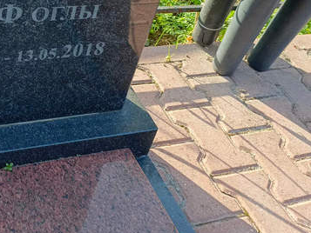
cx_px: 61
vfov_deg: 25.9
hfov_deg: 33.3
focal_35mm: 56
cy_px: 66
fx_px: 503
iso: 112
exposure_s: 1/240
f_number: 1.69
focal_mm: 4.76
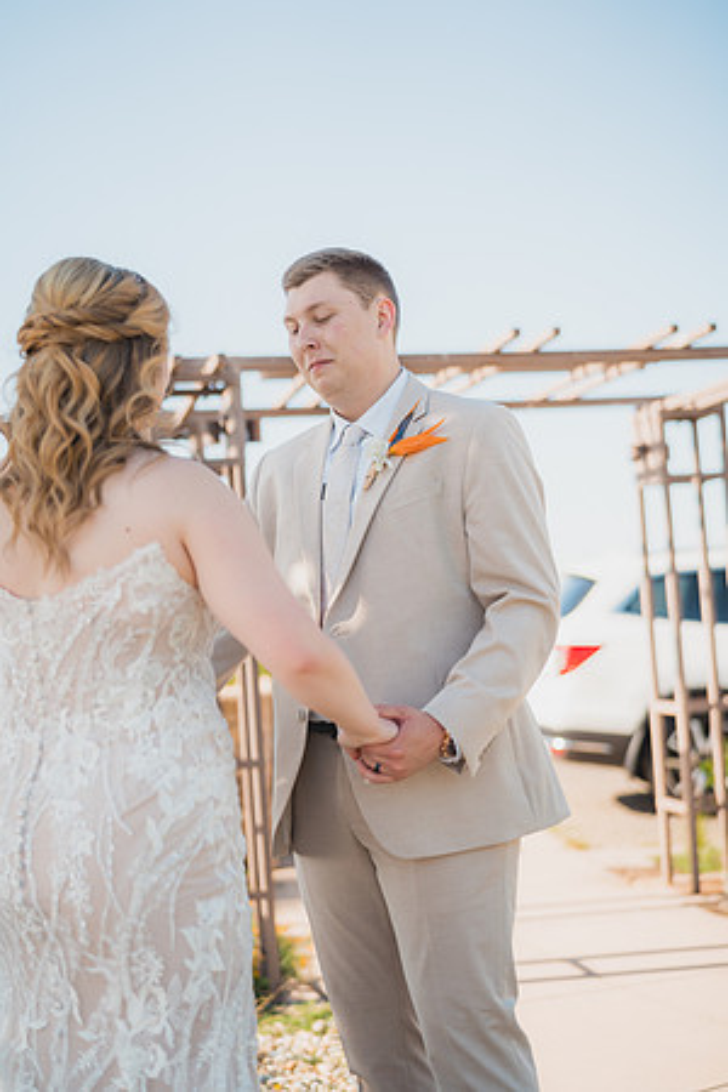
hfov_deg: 27.0
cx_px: 364
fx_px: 1517
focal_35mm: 50
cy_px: 546
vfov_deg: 39.6
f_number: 1.8
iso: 125
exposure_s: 1/2000
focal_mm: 50
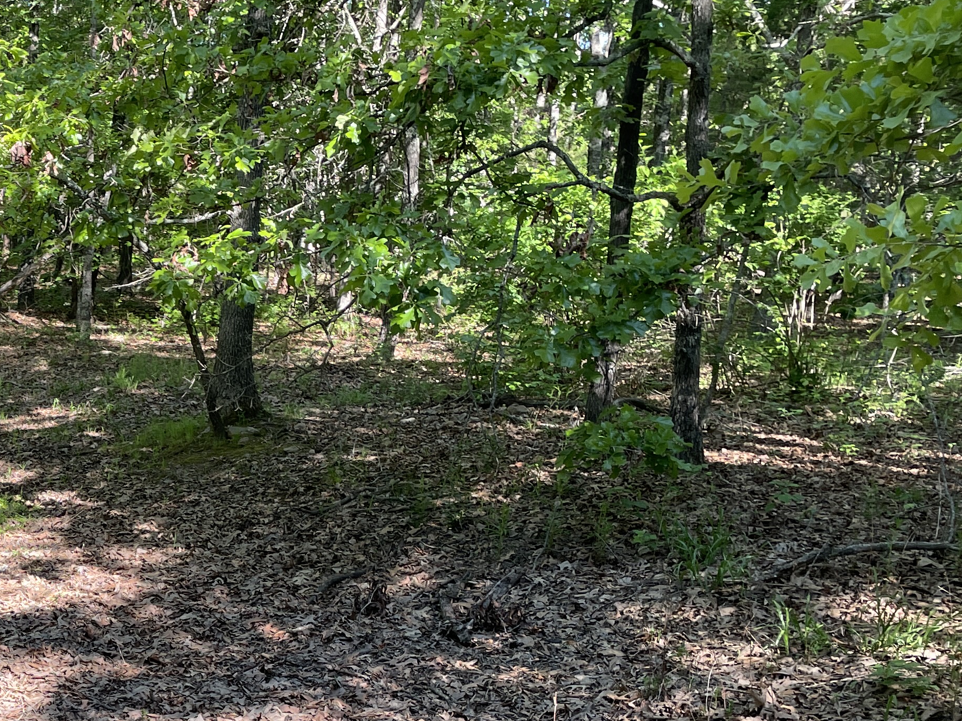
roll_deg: -1.5
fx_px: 1584
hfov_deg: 31.4
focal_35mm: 57
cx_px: 9
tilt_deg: -13.3
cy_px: 599
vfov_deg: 25.1
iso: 32
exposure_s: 1/148
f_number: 1.6
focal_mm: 4.2
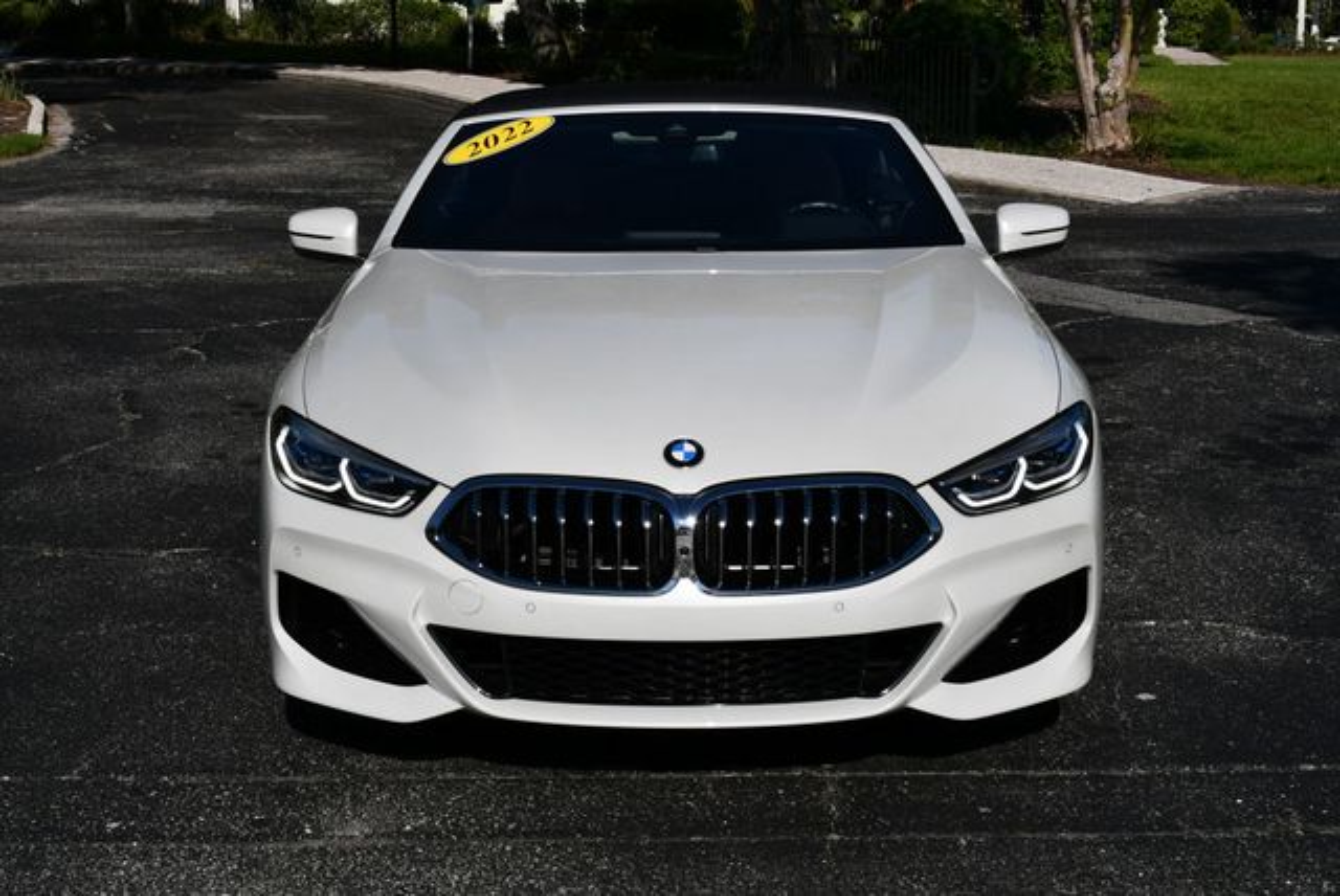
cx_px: 670
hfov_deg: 31.4
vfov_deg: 21.3
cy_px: 448
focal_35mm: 64
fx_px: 2384
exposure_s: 1/400
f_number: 10
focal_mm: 32
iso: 100
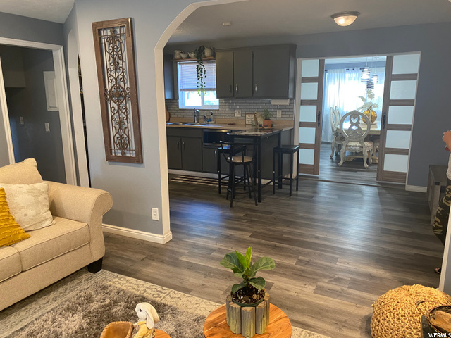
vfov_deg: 53.1
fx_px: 339
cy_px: 169
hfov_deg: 67.3
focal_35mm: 26
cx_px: 226
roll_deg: +0.3
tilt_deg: -11.9
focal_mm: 4.25
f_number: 1.8
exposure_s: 1/60
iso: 250
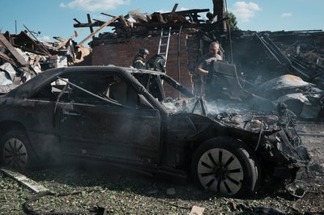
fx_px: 315
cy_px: 108
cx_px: 162
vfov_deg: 37.8
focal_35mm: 35
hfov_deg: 54.5
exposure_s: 1/800
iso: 100
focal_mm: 35
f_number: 6.3
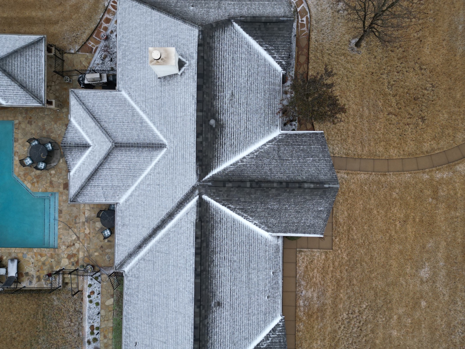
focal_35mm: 24
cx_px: 232
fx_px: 322
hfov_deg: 71.6
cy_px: 174
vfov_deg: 56.8
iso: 110
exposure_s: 1/200
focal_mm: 6.72
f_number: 1.7
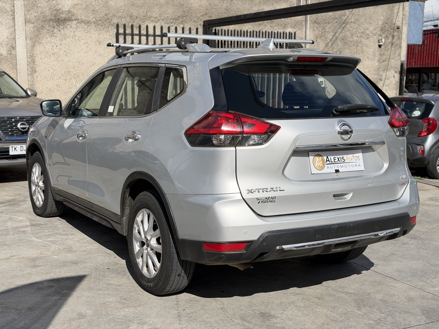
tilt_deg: -9.0
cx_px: 220
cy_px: 164
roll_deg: -0.6
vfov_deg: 30.3
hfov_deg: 39.7
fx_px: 609
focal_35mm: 48
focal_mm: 6.76
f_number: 1.78
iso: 100
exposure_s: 1/6536
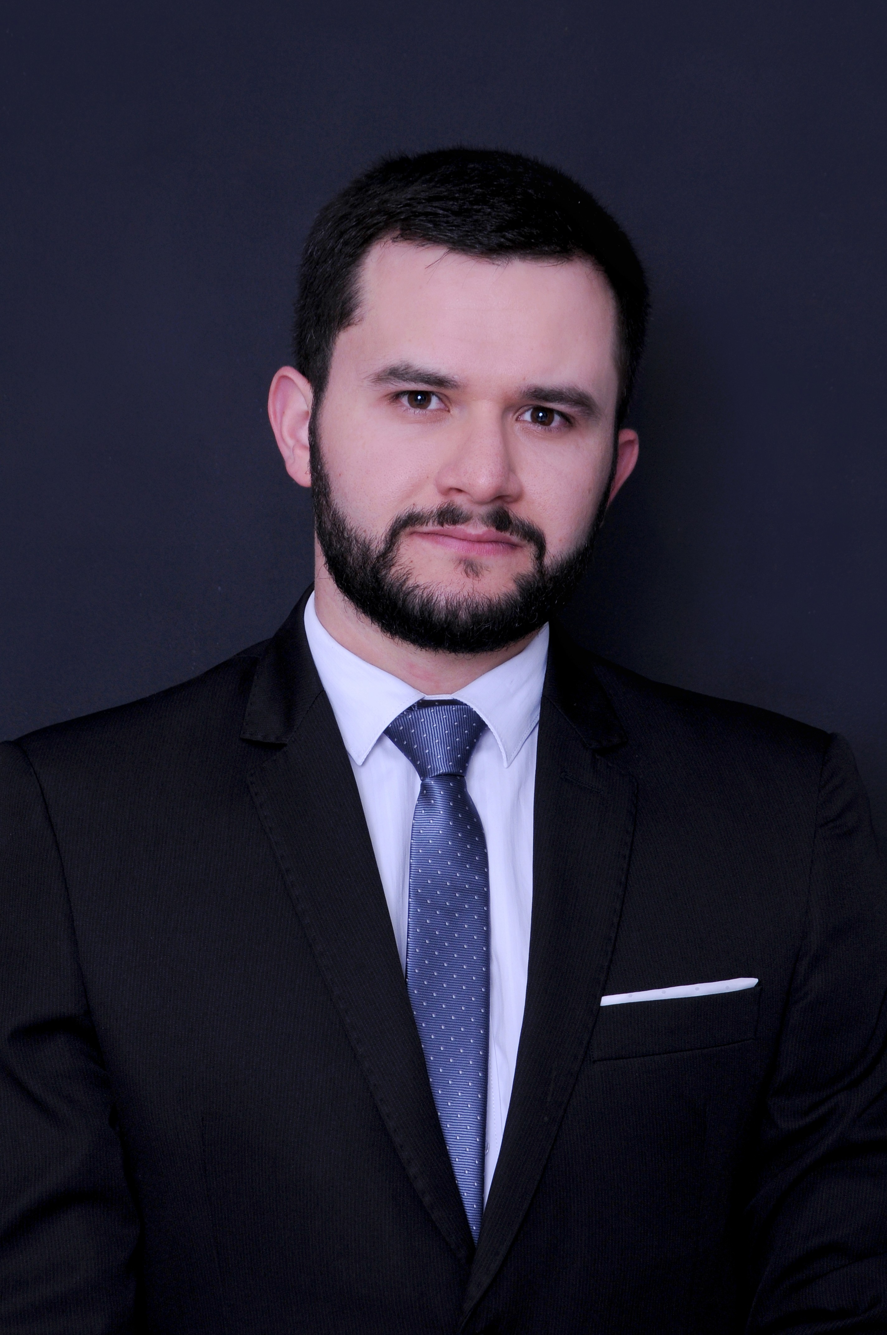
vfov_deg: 31.9
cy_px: 668
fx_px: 2334
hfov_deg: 21.5
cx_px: 444
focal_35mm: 63
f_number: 9
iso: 250
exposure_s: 1/125
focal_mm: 42
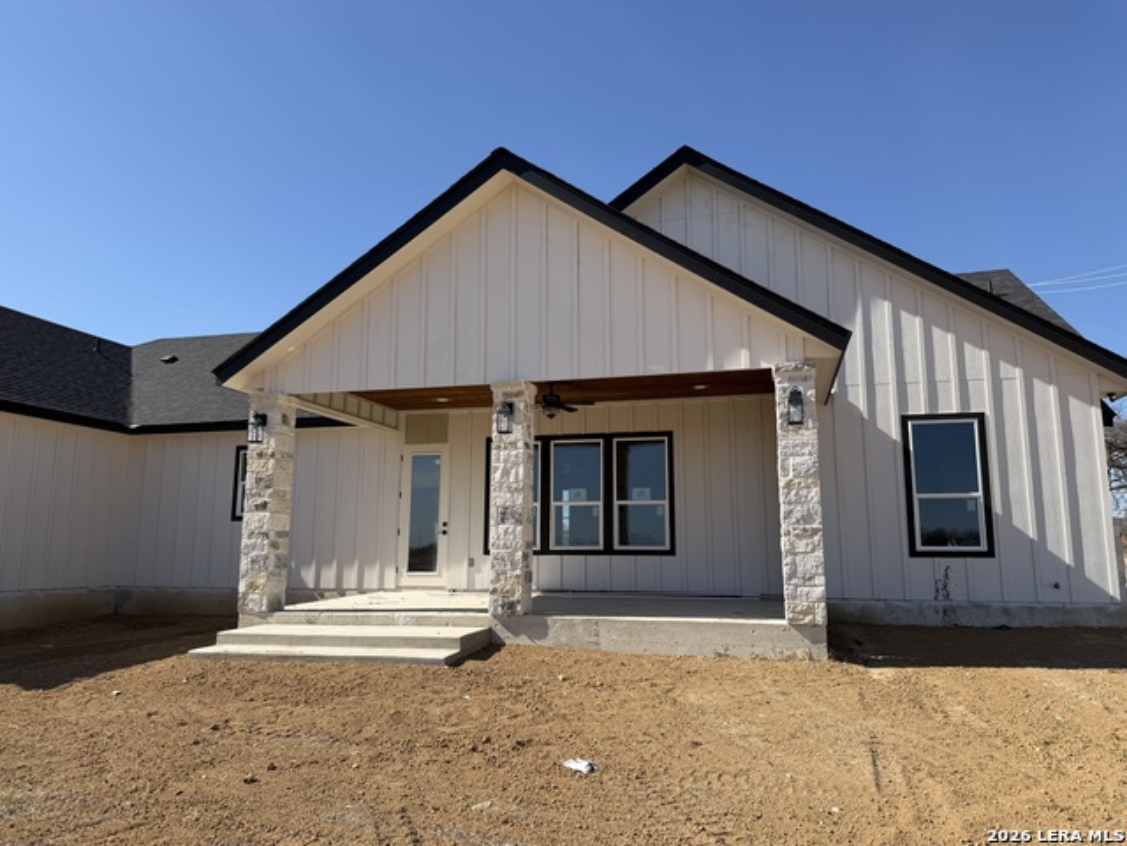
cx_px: 564
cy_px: 423
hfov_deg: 71.6
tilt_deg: +9.4
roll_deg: +0.2
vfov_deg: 56.8
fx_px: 781
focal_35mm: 24
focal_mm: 6.76
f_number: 1.78
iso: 80
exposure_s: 1/4975
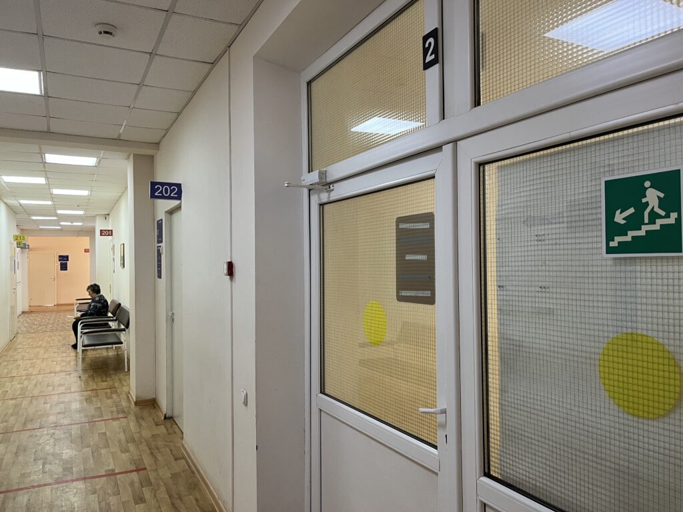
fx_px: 513
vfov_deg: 53.1
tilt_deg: -0.3
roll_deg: +0.7
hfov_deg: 67.3
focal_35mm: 26
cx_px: 342
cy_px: 256
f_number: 1.6
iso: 160
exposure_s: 1/60
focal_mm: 5.1
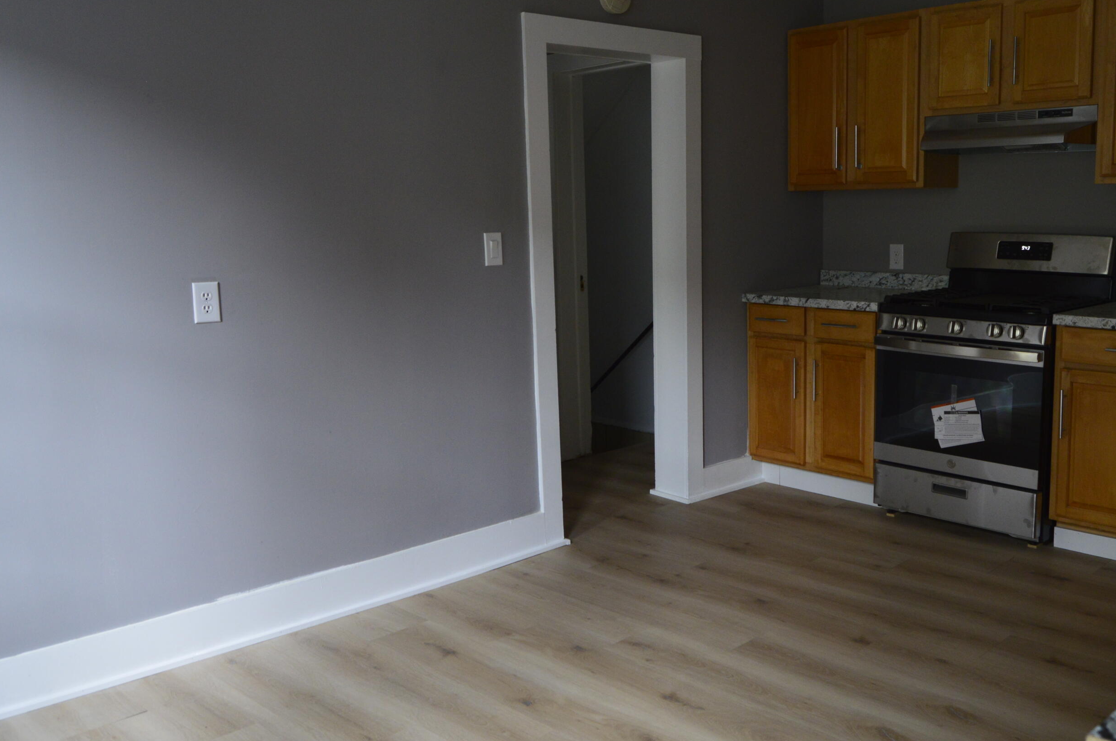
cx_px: 670
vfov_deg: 39.9
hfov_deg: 56.8
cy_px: 374
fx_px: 1022
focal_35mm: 33
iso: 800
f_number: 5.6
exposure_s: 1/60
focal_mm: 18
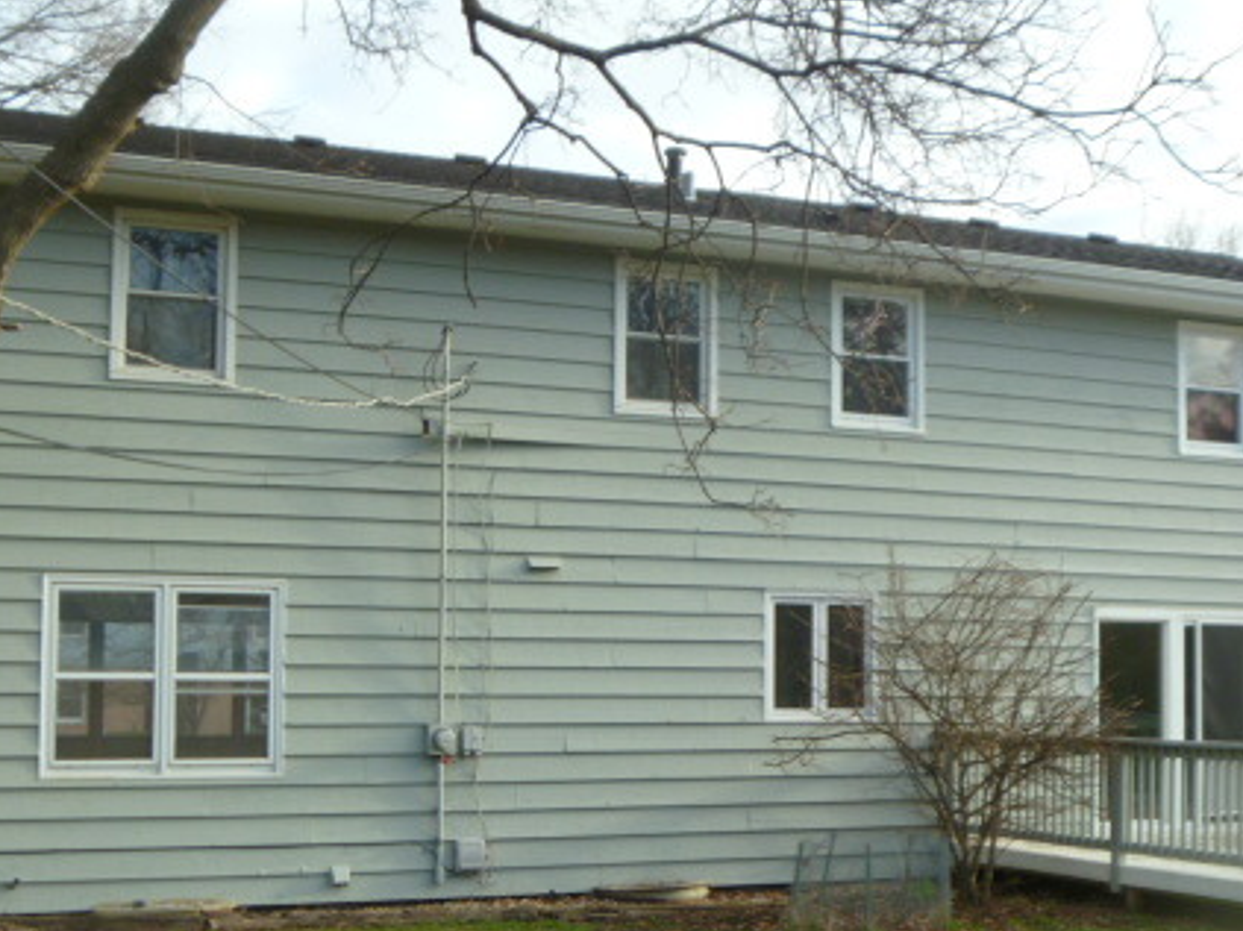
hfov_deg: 36.1
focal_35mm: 53
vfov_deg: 27.4
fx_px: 1903
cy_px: 584
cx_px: 743
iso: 80
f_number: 3.5
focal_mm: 6.3
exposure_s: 1/125
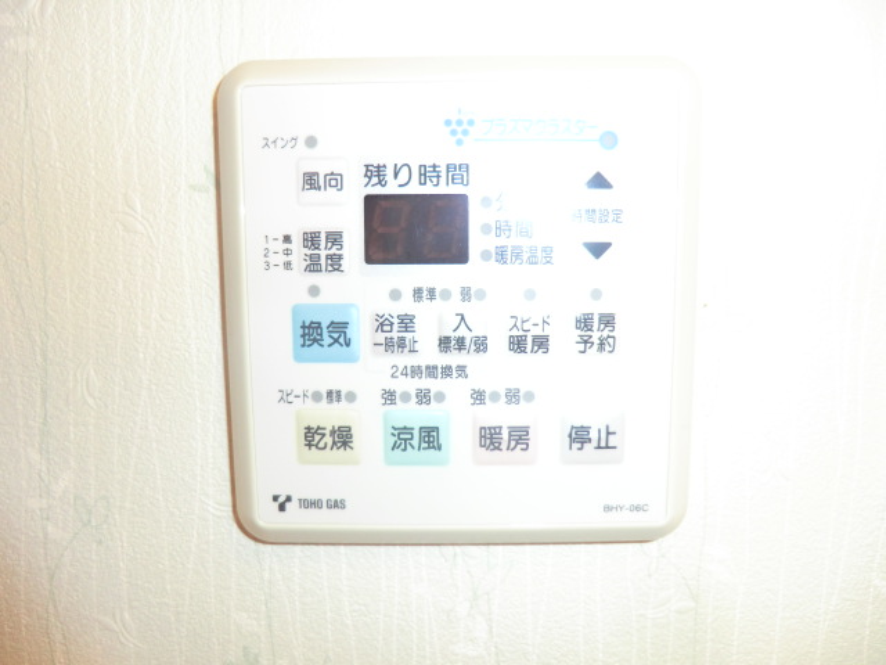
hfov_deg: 71.6
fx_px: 614
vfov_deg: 56.8
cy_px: 332
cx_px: 443
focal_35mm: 24
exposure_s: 1/50
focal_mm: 4.3
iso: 200
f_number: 3.2
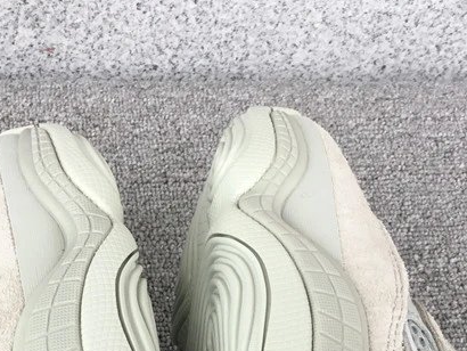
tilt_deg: -57.6
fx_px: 918
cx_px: 178
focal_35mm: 68
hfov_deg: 28.4
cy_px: 360
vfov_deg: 20.8
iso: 25
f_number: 2.4
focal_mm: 3.3
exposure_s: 1/218
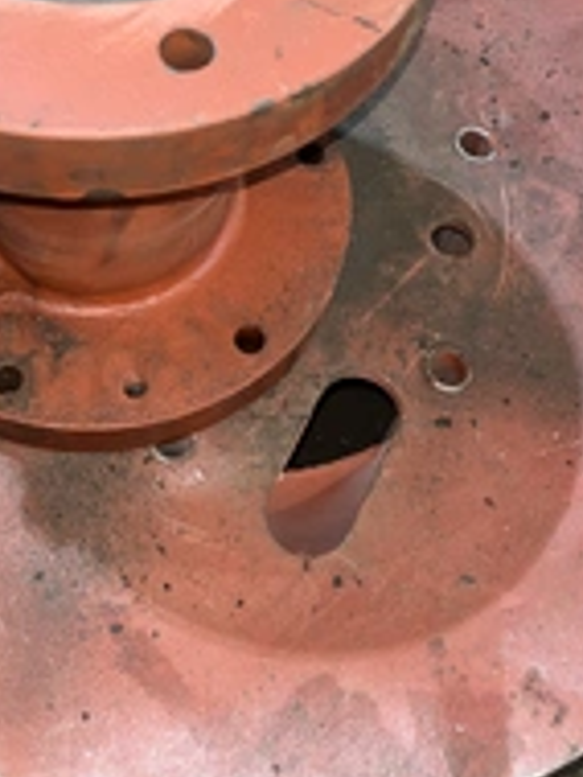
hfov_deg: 26.2
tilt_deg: -53.1
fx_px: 1234
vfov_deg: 33.5
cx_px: 135
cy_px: 115
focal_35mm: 55
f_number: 1.6
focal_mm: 5.1
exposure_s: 1/13
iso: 64
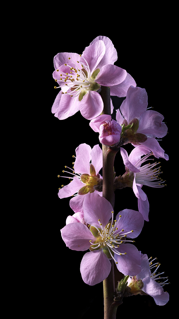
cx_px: 93
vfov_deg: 19.3
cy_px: 160
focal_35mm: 111
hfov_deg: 10.9
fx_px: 937
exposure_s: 1/3.33
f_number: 9
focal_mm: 105
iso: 100
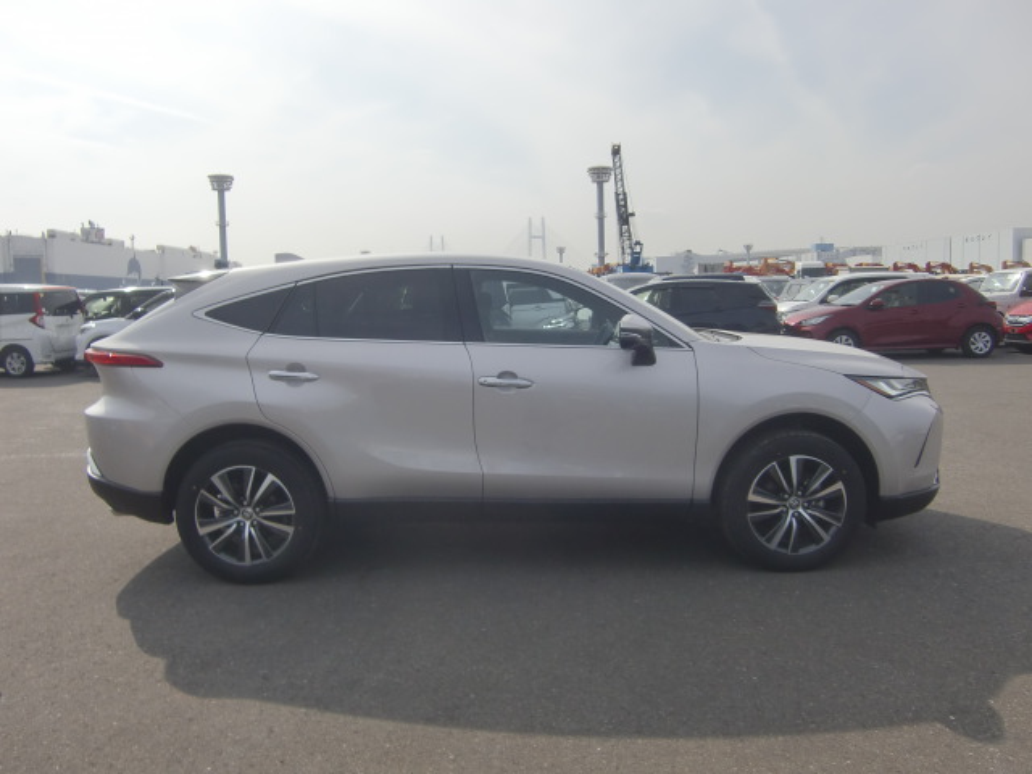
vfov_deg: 49.7
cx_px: 516
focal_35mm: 28
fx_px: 835
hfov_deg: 63.4
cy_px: 387
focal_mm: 4.9
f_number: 7
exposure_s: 1/400
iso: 64
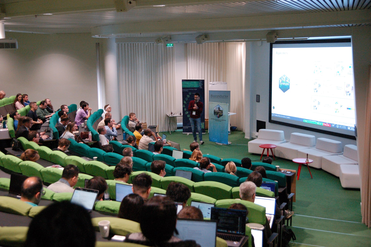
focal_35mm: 46
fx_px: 479
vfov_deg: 28.9
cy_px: 124
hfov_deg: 42.4
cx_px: 186
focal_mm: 31
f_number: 3.5
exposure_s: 1/125
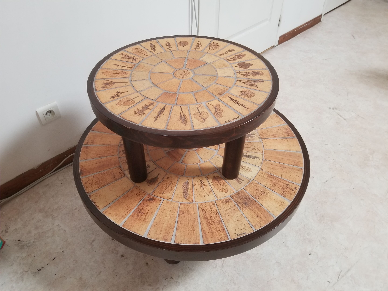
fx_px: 291
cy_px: 146
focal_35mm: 26
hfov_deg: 67.3
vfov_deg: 53.1
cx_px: 194
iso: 250
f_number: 1.7
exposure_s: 1/25
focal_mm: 4.25
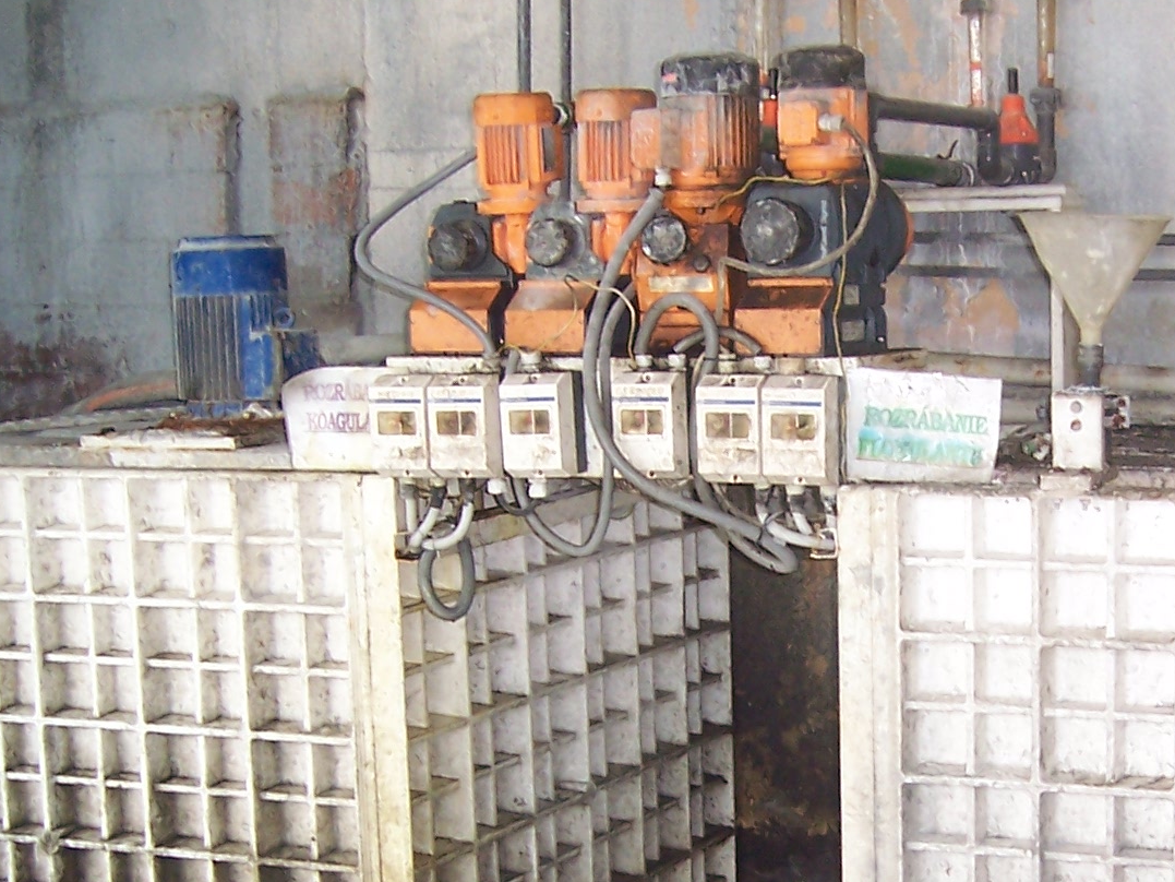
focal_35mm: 77
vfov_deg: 18.9
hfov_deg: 25.1
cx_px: 825
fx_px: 2614
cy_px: 736
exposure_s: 1/60
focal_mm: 6
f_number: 3
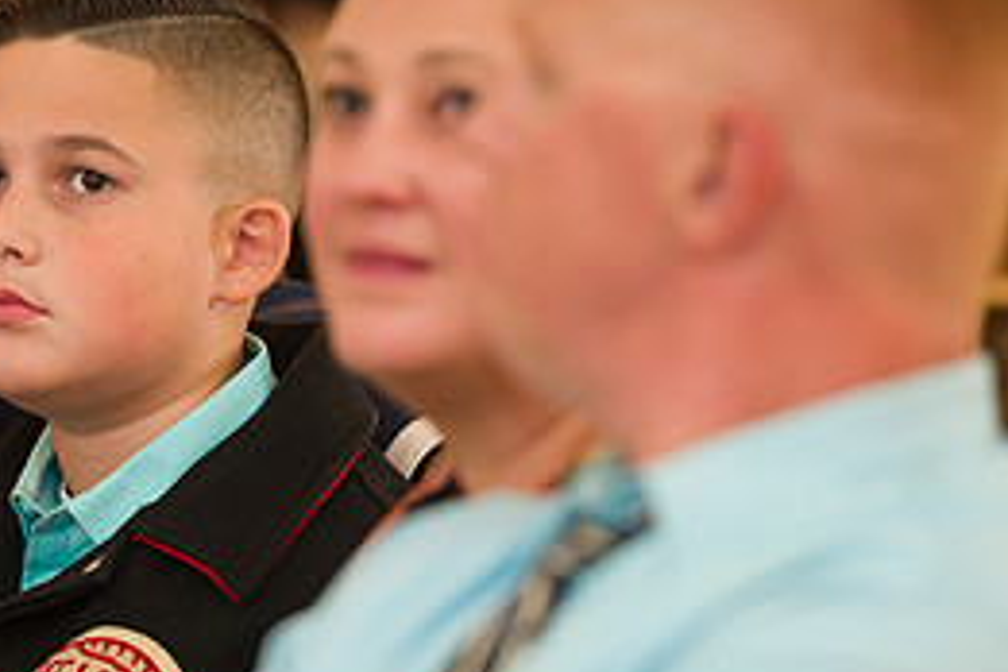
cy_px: 301
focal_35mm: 444
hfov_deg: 4.6
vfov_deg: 3.1
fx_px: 12431
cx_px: 154
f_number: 3.2
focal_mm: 200
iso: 1600
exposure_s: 1/125
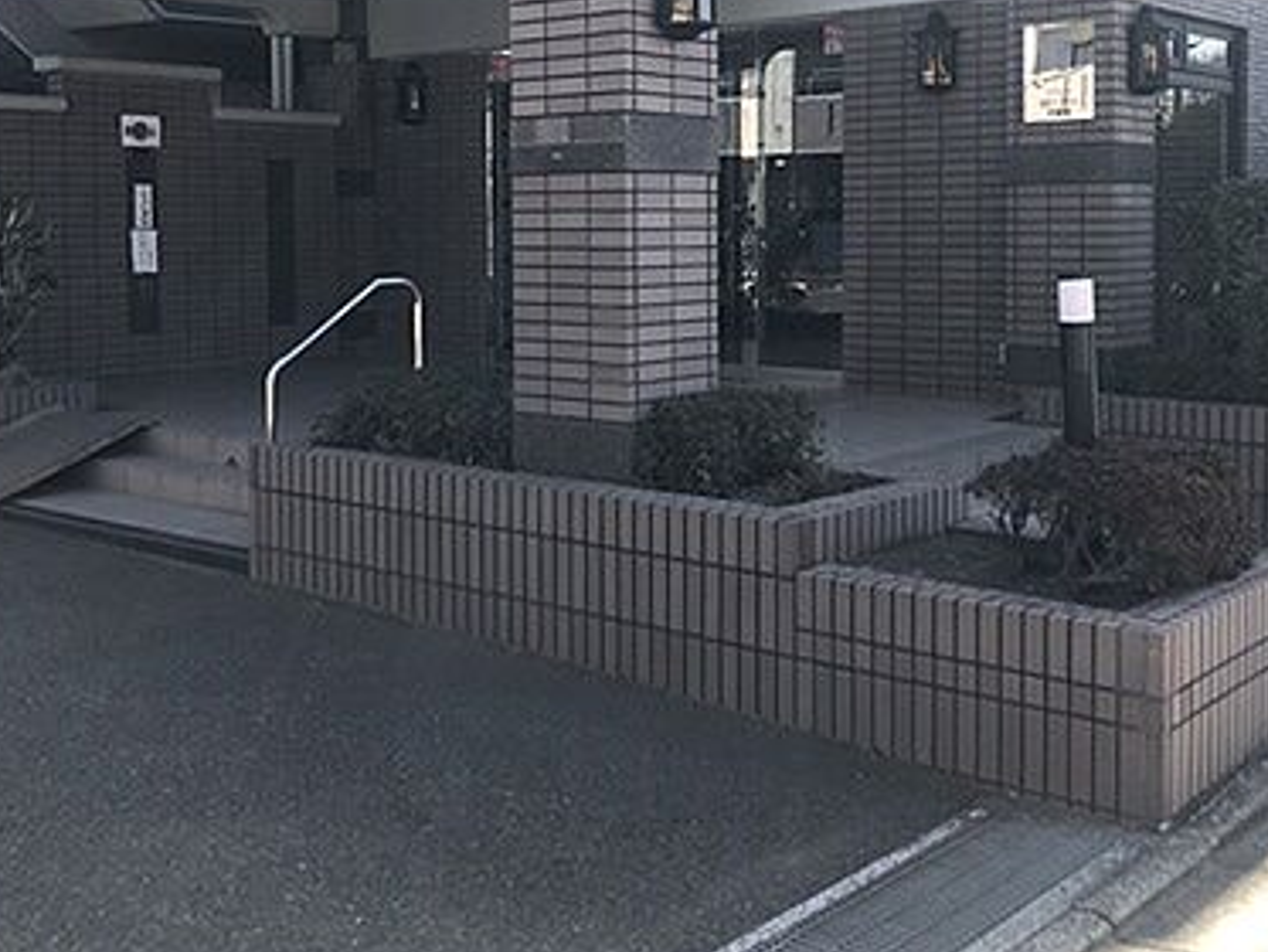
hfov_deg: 42.0
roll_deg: +1.2
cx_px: 588
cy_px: 279
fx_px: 1649
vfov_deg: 31.8
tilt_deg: -1.0
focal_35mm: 45
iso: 20
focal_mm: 3.99
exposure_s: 1/466
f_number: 1.8
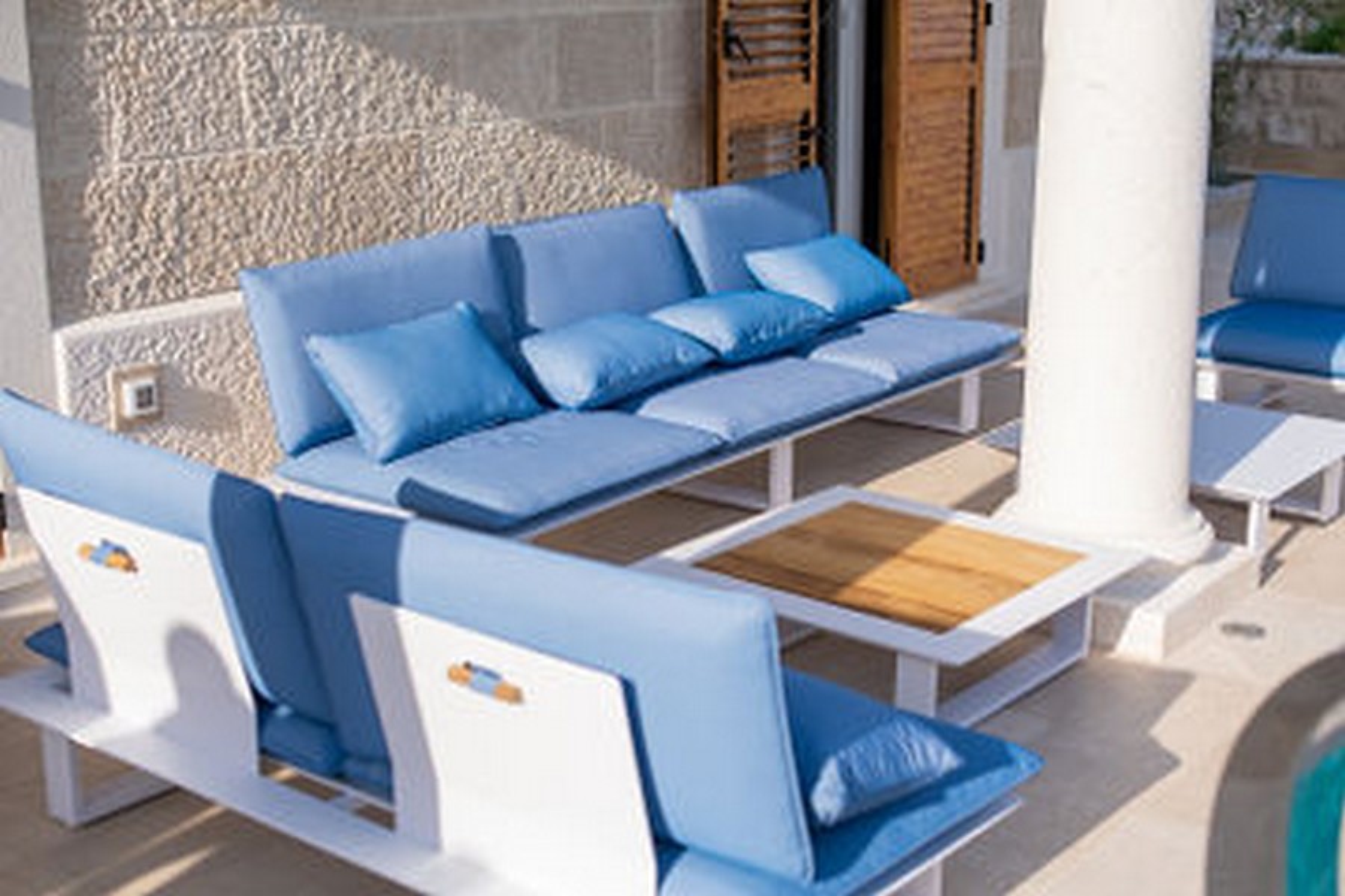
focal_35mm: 50
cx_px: 672
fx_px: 1868
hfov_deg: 39.6
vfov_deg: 27.0
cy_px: 448
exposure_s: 1/1000
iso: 100
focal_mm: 50
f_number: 3.2
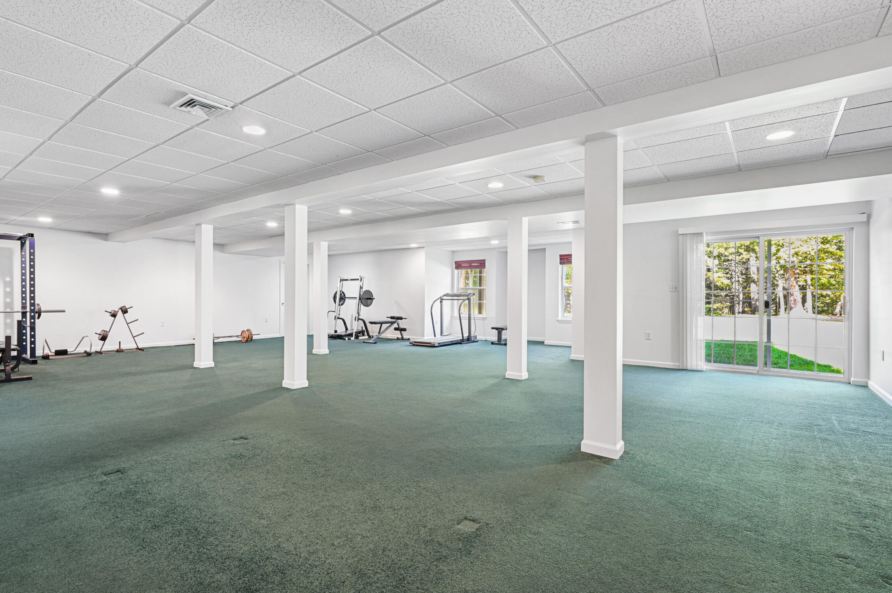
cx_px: 406
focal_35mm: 18
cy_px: 299
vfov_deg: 67.3
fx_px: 446
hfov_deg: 89.8
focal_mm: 16
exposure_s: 1/1.25
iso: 400
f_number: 8
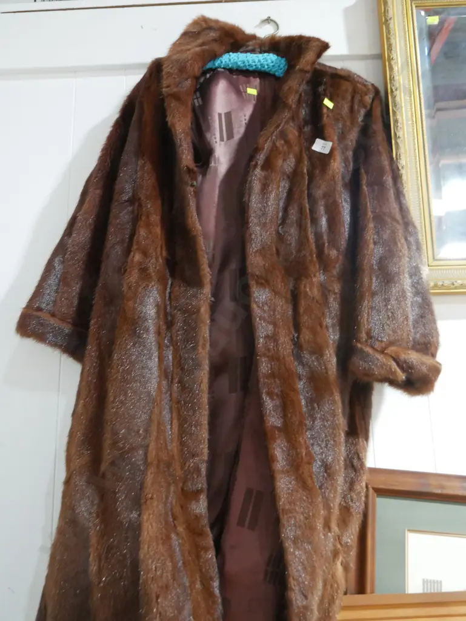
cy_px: 310
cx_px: 233
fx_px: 610
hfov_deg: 41.8
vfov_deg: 53.9
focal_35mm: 34
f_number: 4
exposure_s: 1/60
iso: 3200
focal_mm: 17
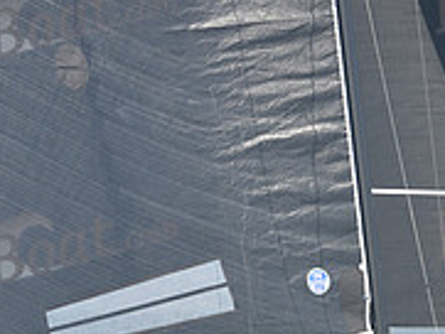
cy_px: 357
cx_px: 307
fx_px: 7924
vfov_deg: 2.4
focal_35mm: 616
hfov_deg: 3.2
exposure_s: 1/1000
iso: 280
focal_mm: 200
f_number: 7.1
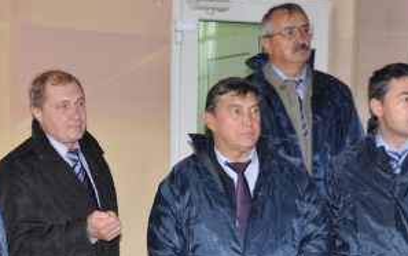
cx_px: 157
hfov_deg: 21.2
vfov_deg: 13.3
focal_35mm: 98
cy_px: 204
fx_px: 1090
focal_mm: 38
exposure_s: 1/60
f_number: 4.2
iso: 800
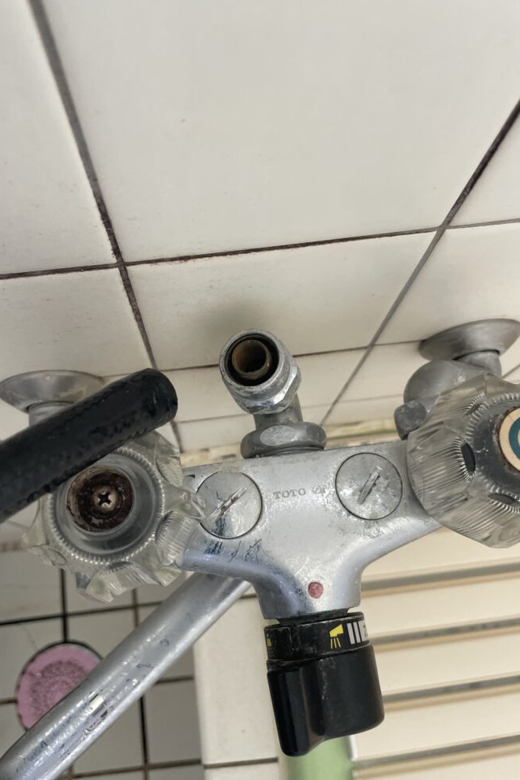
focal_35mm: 28
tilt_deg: -71.2
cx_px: 236
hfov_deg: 46.3
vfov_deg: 65.5
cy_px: 386
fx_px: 607
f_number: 1.6
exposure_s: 1/113
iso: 125
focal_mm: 4.2
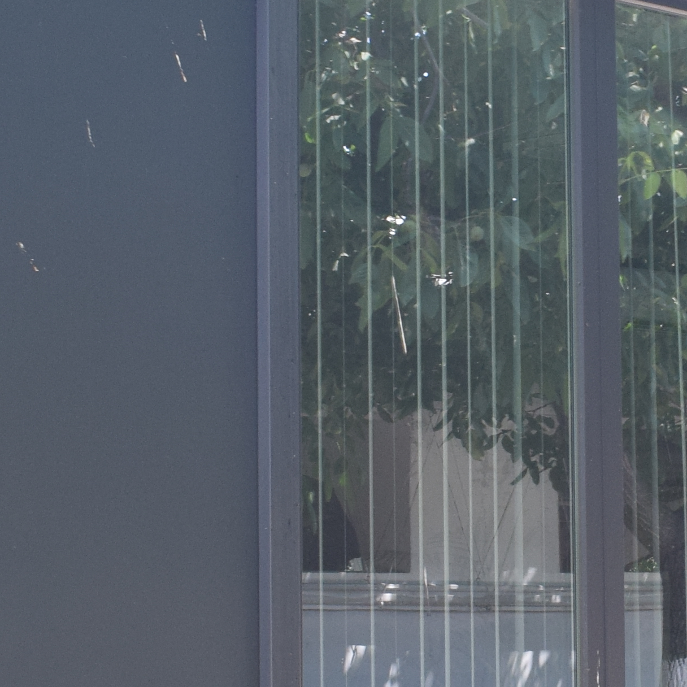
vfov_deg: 13.2
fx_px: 2966
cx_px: 671
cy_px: 342
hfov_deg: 13.1
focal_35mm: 132
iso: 400
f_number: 7.1
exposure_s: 1/200
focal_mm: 21
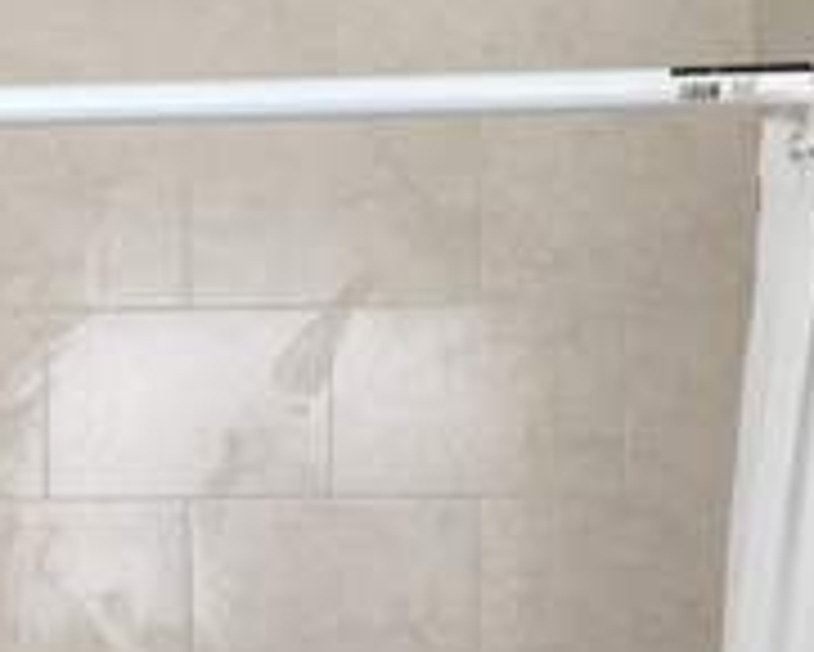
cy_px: 589
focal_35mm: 75
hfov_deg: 25.1
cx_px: 193
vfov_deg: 20.0
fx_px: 1808
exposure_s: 1/15
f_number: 2.2
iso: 50
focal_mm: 4.15
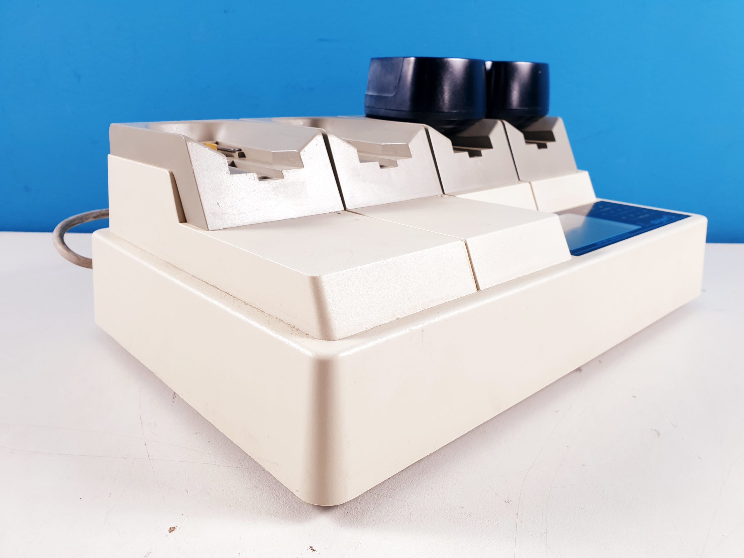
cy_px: 279
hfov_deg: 67.3
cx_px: 372
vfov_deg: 53.1
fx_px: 559
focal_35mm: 26
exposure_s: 1/50
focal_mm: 4.3
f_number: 2.4
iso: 80
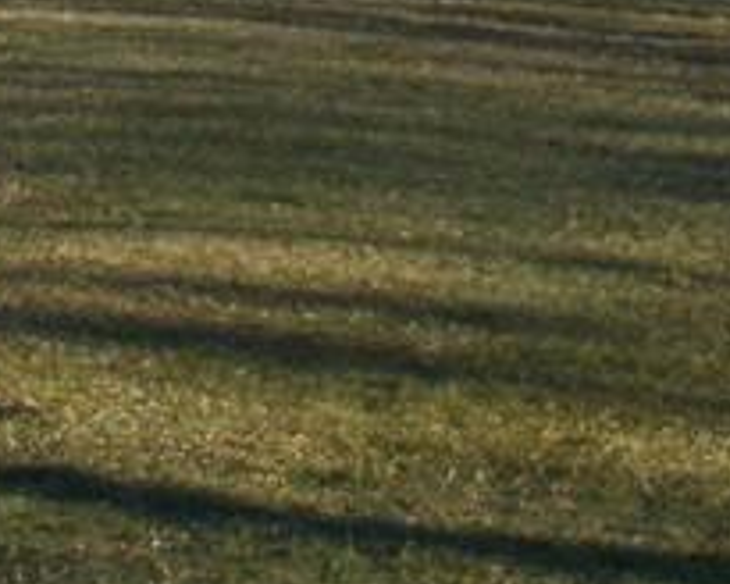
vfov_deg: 6.0
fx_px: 5466
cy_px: -424
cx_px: 463
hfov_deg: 7.6
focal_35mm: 253
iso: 100
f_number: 7
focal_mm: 9.1
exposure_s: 1/125
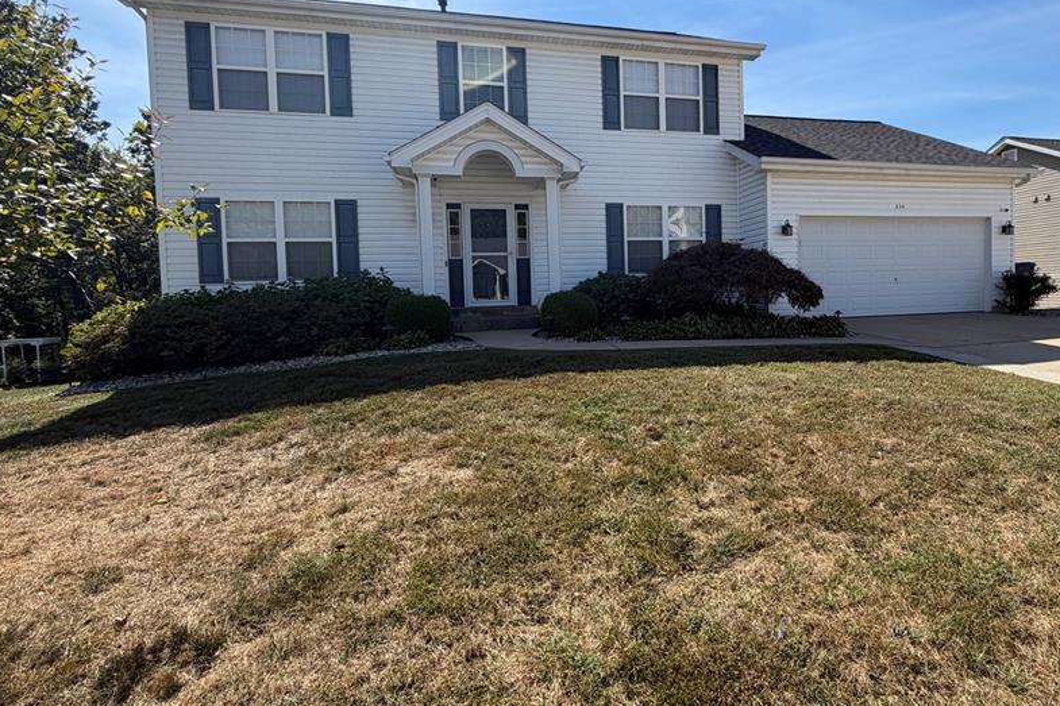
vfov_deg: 64.3
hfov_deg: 86.2
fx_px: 559
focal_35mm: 19
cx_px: 618
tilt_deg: -1.3
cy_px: 310
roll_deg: +1.9
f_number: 2.2
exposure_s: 1/770
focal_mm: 2.22
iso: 25
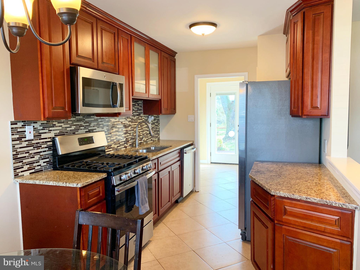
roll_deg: +0.5
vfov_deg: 53.1
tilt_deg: -5.2
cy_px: 135
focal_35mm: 26
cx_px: 180
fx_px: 270
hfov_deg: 67.3
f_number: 1.8
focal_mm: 4.25
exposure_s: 1/60
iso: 64
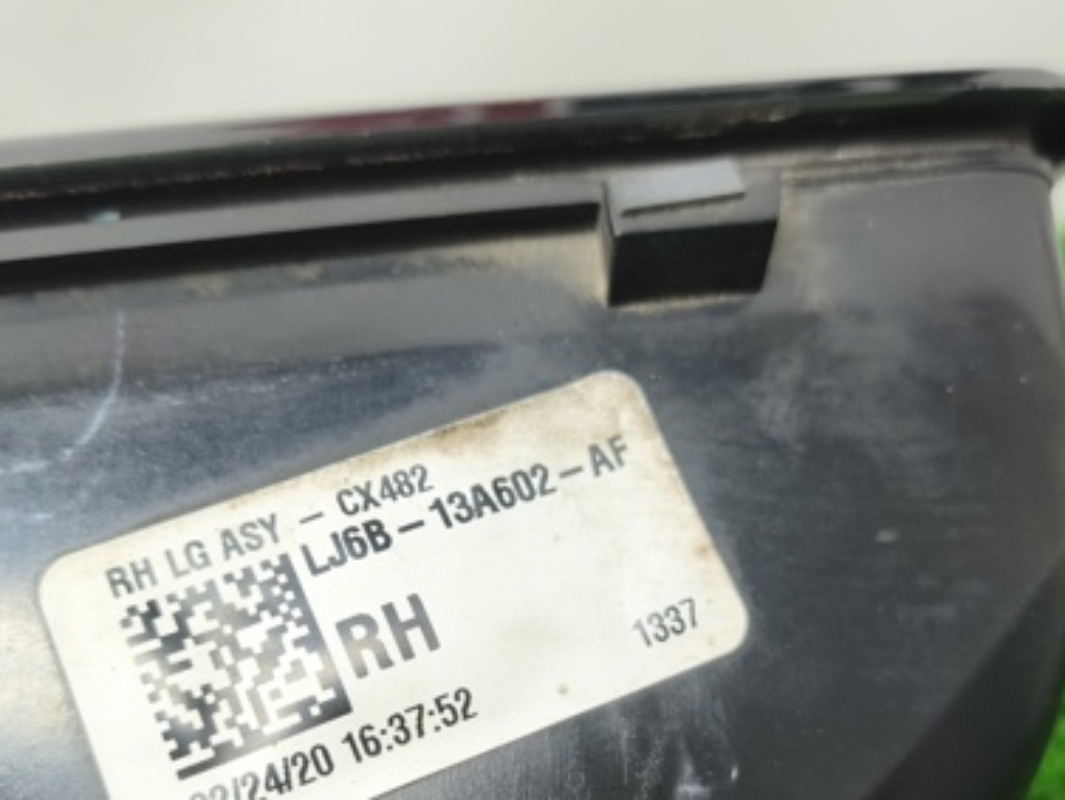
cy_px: 619
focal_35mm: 39
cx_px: 492
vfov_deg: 35.8
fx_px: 1200
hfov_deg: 47.8
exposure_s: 1/400
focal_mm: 5.35
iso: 1000
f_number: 1.7
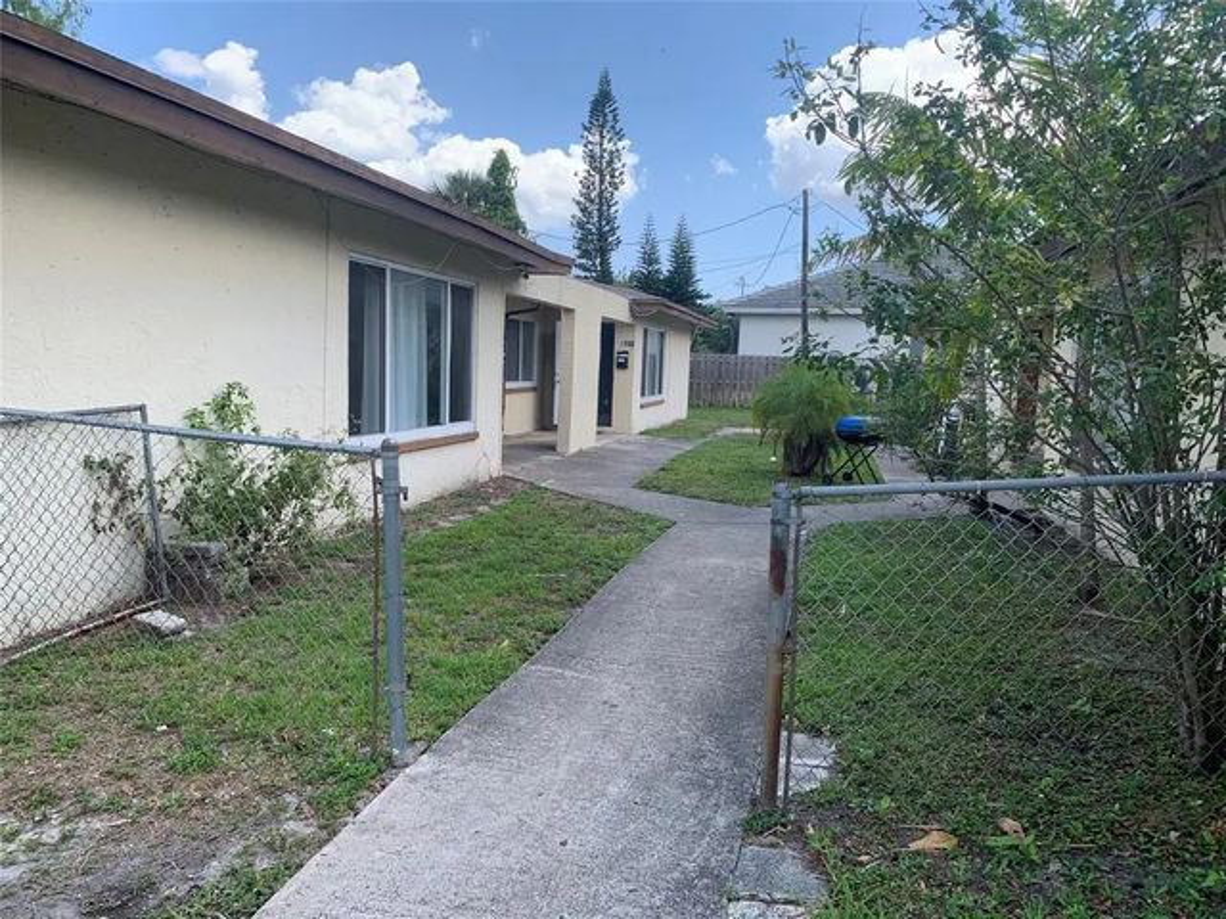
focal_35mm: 26
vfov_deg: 53.1
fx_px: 921
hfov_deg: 67.3
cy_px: 460
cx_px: 613
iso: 25
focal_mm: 4.25
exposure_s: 1/945
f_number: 1.8
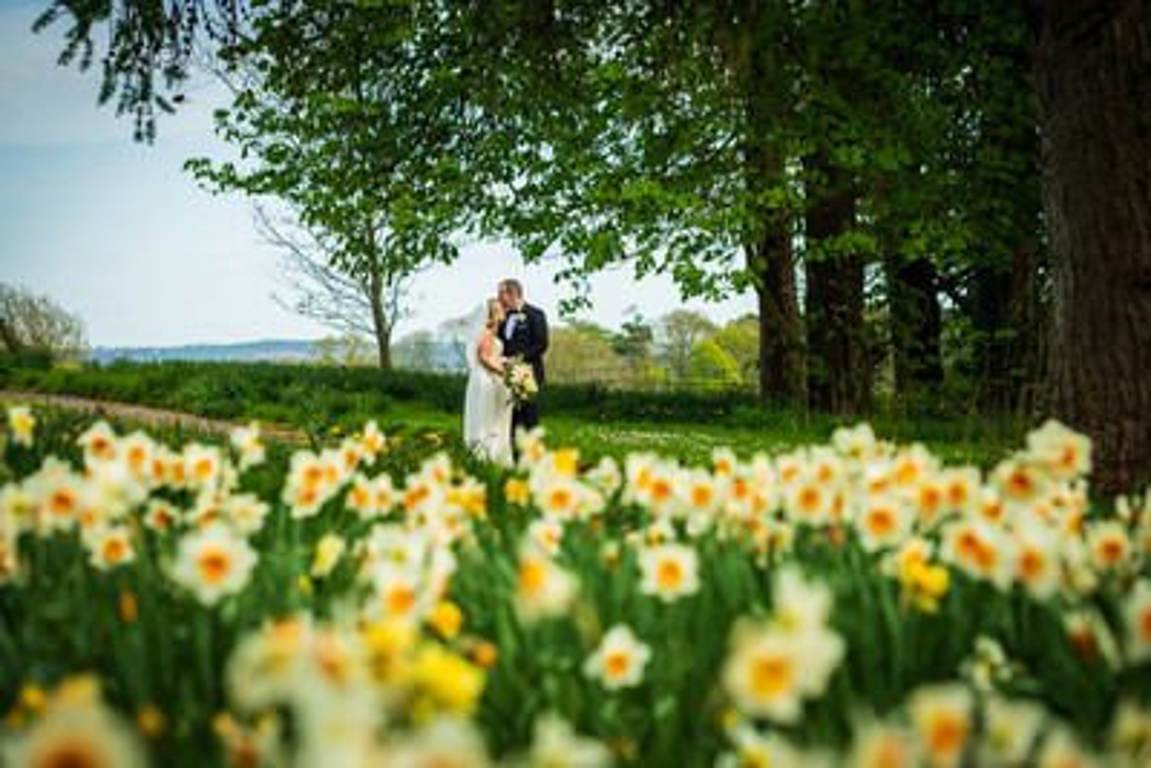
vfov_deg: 14.4
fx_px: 3038
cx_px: 576
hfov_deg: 21.5
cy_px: 384
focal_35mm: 95
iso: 160
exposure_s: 1/500
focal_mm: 95
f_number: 4.5
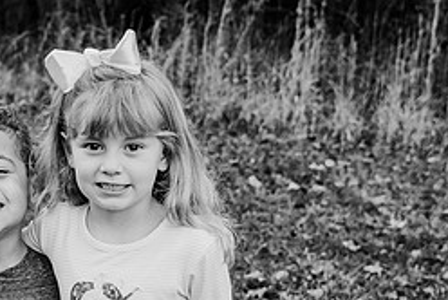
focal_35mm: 84
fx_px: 1047
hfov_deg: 23.7
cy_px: 199
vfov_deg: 16.3
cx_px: 76
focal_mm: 31
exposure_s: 1/800
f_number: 4
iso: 800
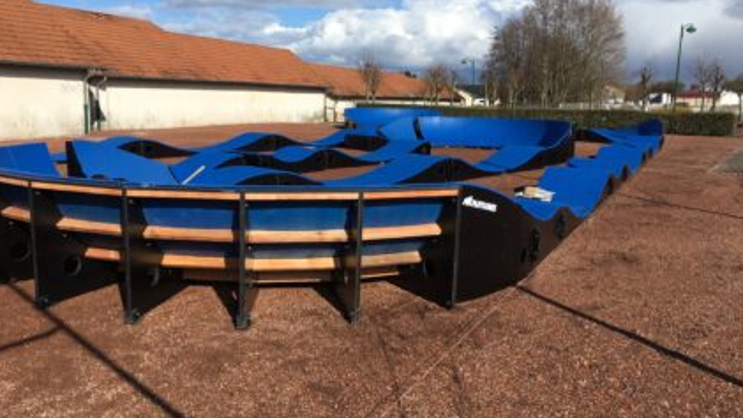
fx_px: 631
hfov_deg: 61.0
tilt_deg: -8.8
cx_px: 368
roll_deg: -0.8
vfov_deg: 36.7
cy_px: 192
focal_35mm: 32
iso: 25
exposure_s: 1/2262
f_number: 2.2
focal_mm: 4.15
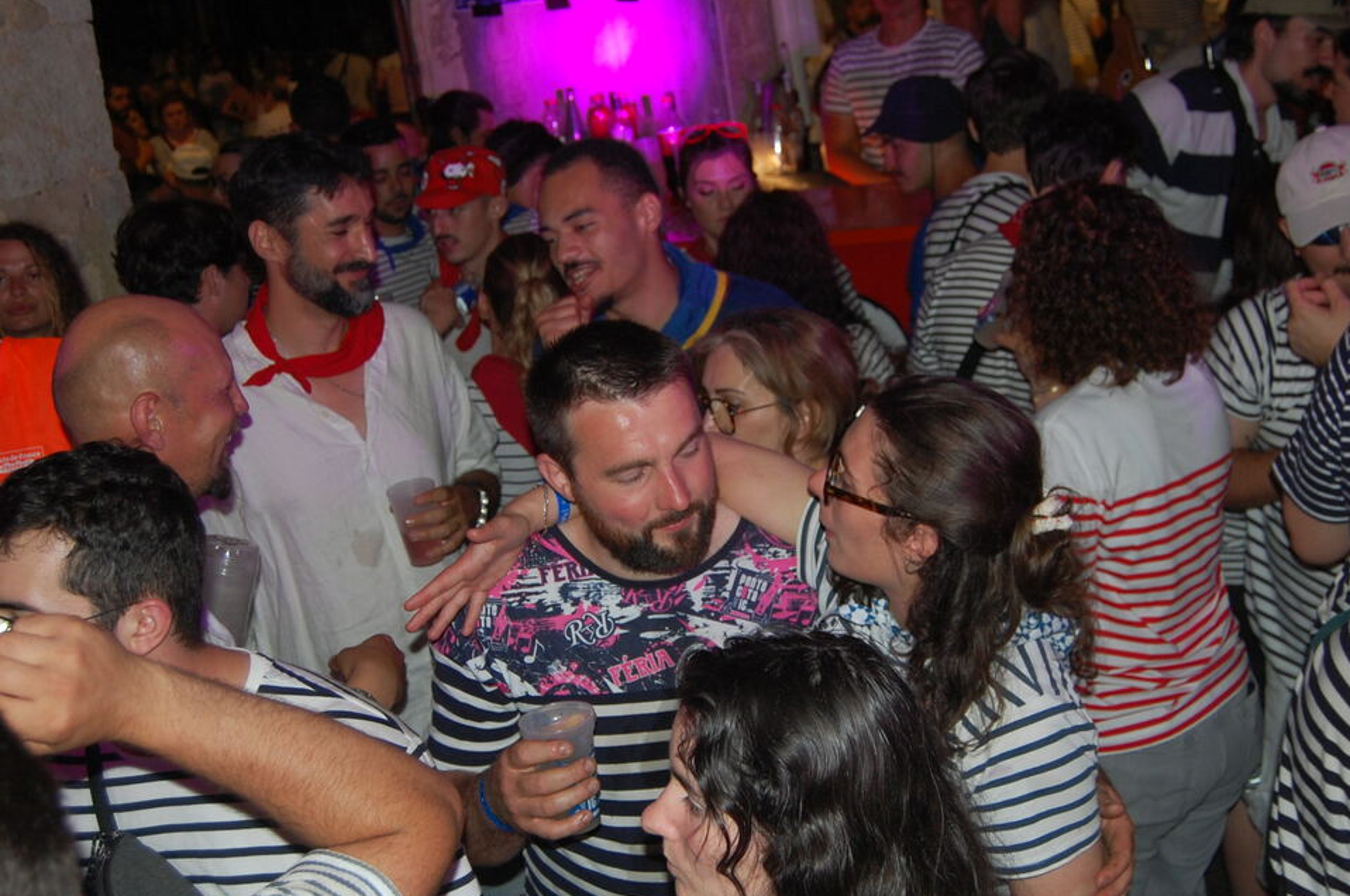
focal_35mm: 46
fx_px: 1723
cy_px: 461
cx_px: 727
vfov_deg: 29.2
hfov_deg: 42.8
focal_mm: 24
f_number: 4
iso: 400
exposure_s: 1/60
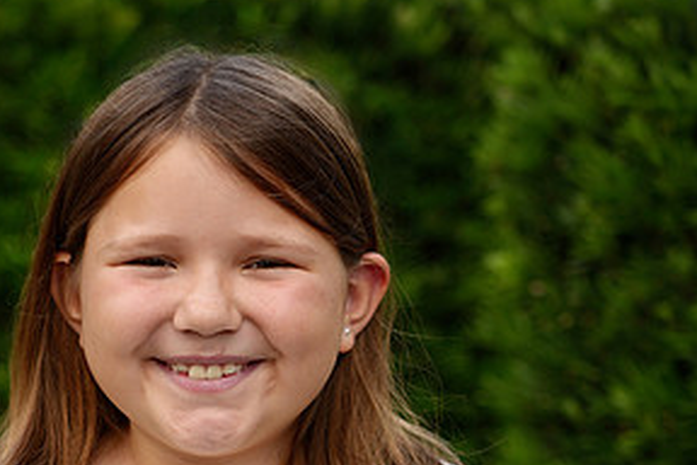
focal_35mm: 127
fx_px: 2459
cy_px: 452
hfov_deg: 16.1
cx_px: 184
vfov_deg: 10.7
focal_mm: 63
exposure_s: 1/400
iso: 100
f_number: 4.5
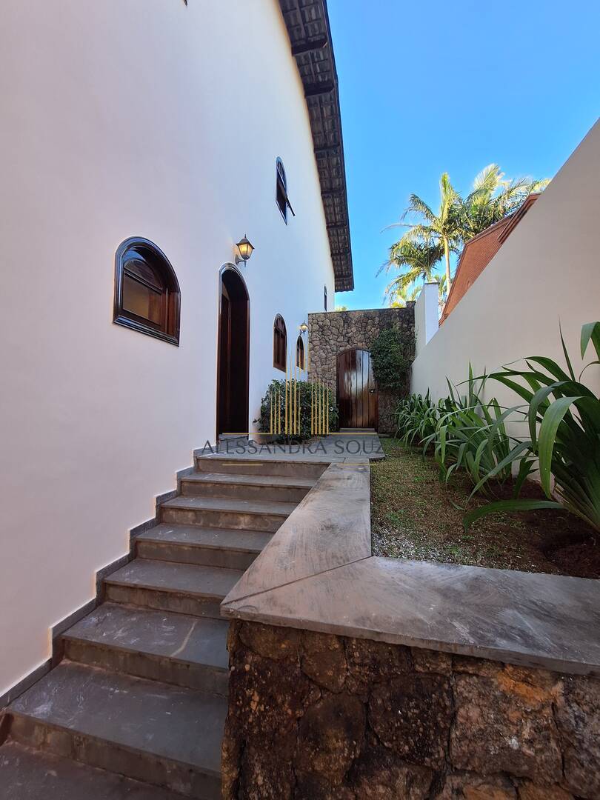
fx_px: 300
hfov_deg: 89.9
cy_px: 400
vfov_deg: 106.2
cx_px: 300
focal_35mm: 13
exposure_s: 1/147
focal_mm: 1.74
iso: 40
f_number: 2.2
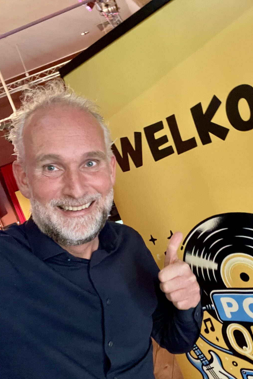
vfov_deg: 58.7
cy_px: 190
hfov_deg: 40.1
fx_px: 337
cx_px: 188
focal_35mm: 32
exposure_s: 1/17
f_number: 2.2
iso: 800
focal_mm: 2.71
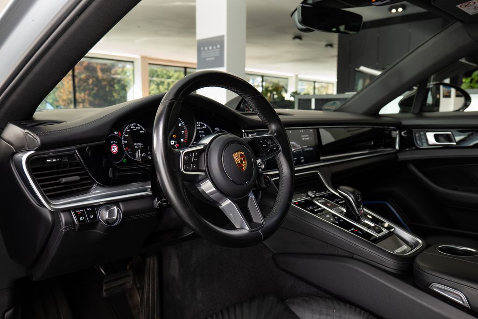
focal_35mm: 29
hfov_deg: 64.1
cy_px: 163
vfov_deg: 45.3
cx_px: 239
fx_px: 382
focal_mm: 24
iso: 250
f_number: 5
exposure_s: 1/50
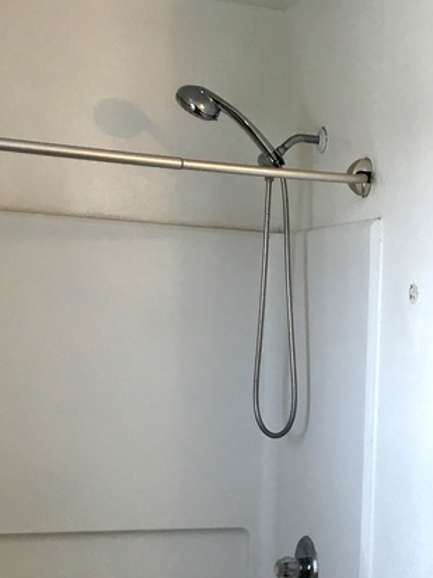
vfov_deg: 25.1
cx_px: 467
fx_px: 1268
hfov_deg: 18.7
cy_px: 492
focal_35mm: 76
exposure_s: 1/40
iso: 25
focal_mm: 4.15
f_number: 2.2
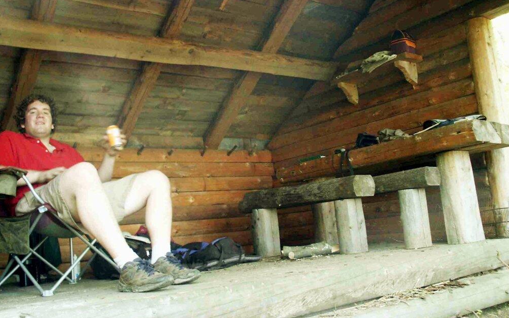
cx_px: 251
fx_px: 527
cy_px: 150
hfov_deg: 51.5
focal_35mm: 38
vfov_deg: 33.6
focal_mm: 7.18
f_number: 3
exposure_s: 1/45
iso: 200
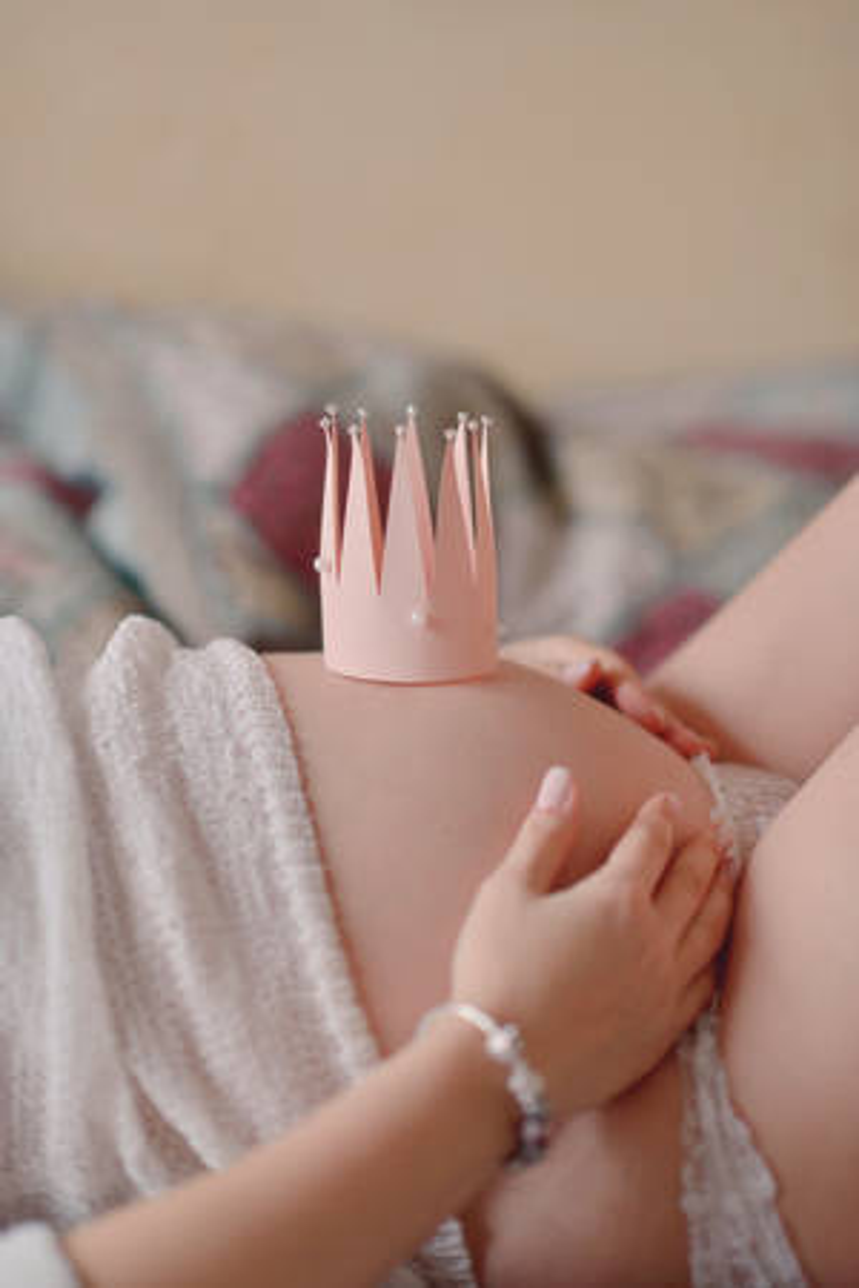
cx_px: 430
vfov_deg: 23.9
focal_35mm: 85
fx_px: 3042
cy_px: 644
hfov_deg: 16.1
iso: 400
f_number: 1.8
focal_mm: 85
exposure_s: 1/250
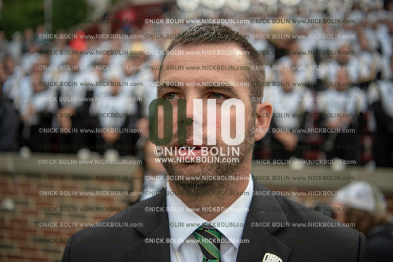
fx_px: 459
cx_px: 196
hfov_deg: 46.4
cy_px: 131
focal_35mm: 42
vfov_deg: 31.9
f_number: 2.8
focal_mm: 42
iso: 250
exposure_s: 1/1000
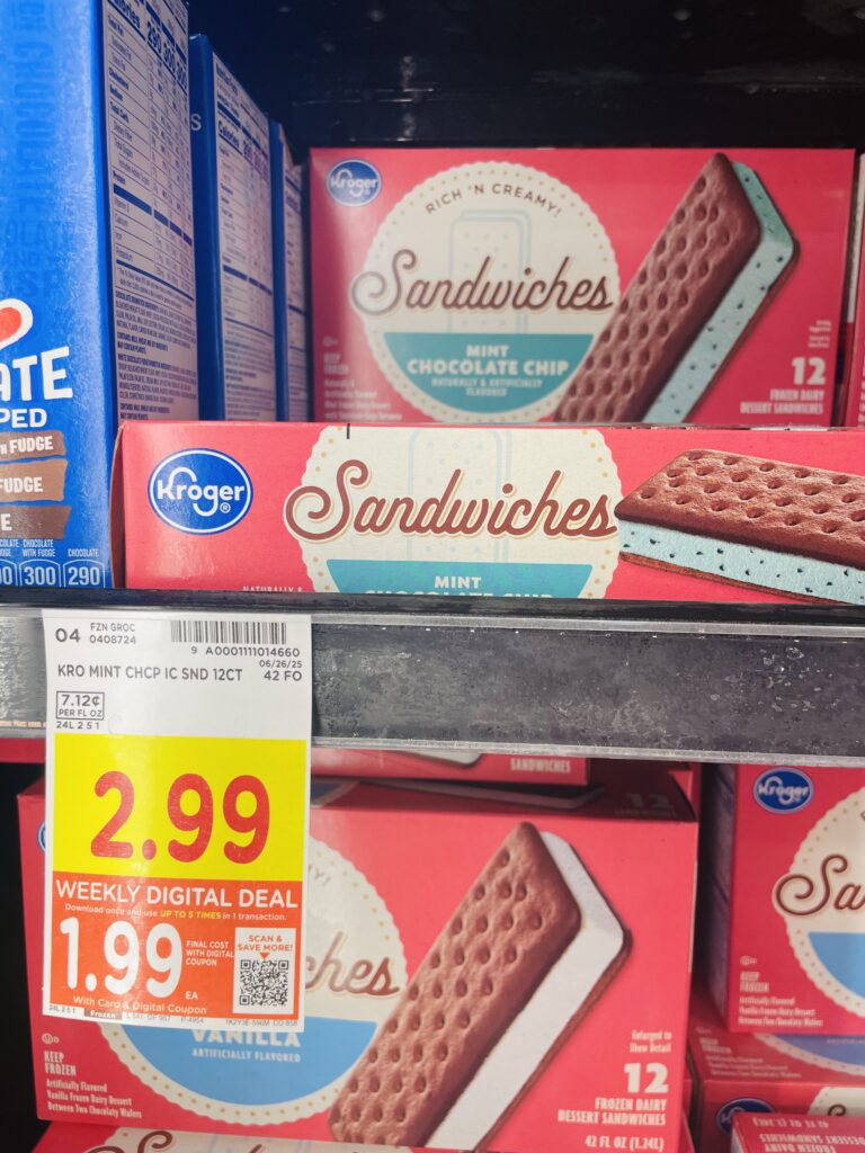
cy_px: 576
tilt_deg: -7.7
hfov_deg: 53.1
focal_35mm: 26
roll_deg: +0.1
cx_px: 432
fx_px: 866
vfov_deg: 67.3
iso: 50
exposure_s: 1/120
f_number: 1.6
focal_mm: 4.2
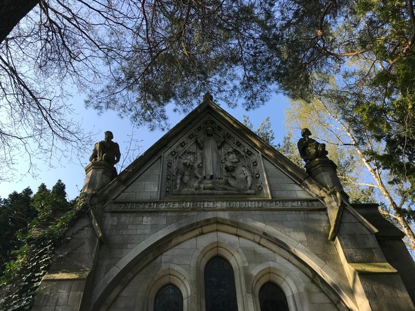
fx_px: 336
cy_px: 156
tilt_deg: +46.4
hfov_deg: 63.4
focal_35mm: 28
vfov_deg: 49.7
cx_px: 208
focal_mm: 3.99
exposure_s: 1/912
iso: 20
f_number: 1.8
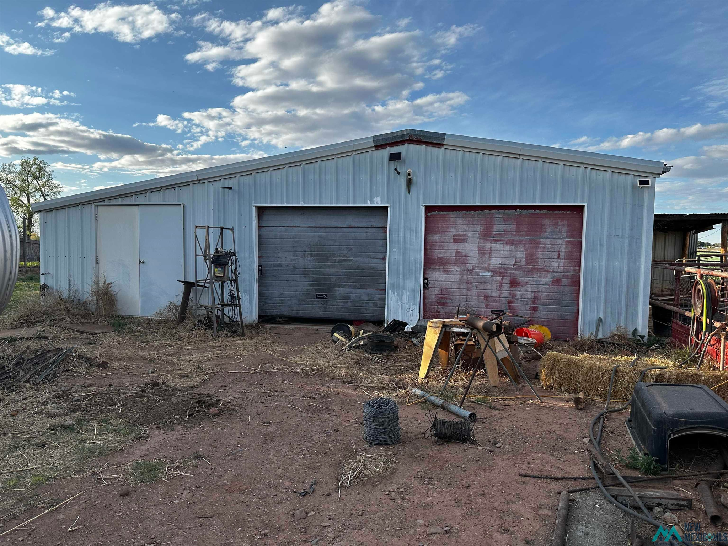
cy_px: 273
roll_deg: -1.0
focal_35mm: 24
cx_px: 364
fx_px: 505
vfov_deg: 56.8
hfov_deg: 71.6
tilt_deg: -3.6
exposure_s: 1/2070
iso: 80
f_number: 1.78
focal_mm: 6.86
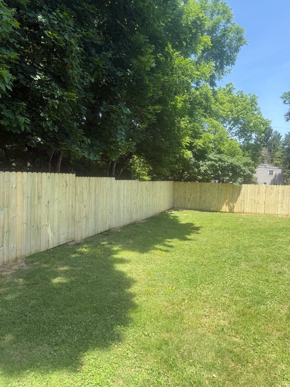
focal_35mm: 24
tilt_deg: -1.8
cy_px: 194
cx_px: 145
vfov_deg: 71.6
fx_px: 268
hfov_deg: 56.8
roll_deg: -1.2
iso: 80
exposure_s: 1/1385
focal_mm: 6.76
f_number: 1.78
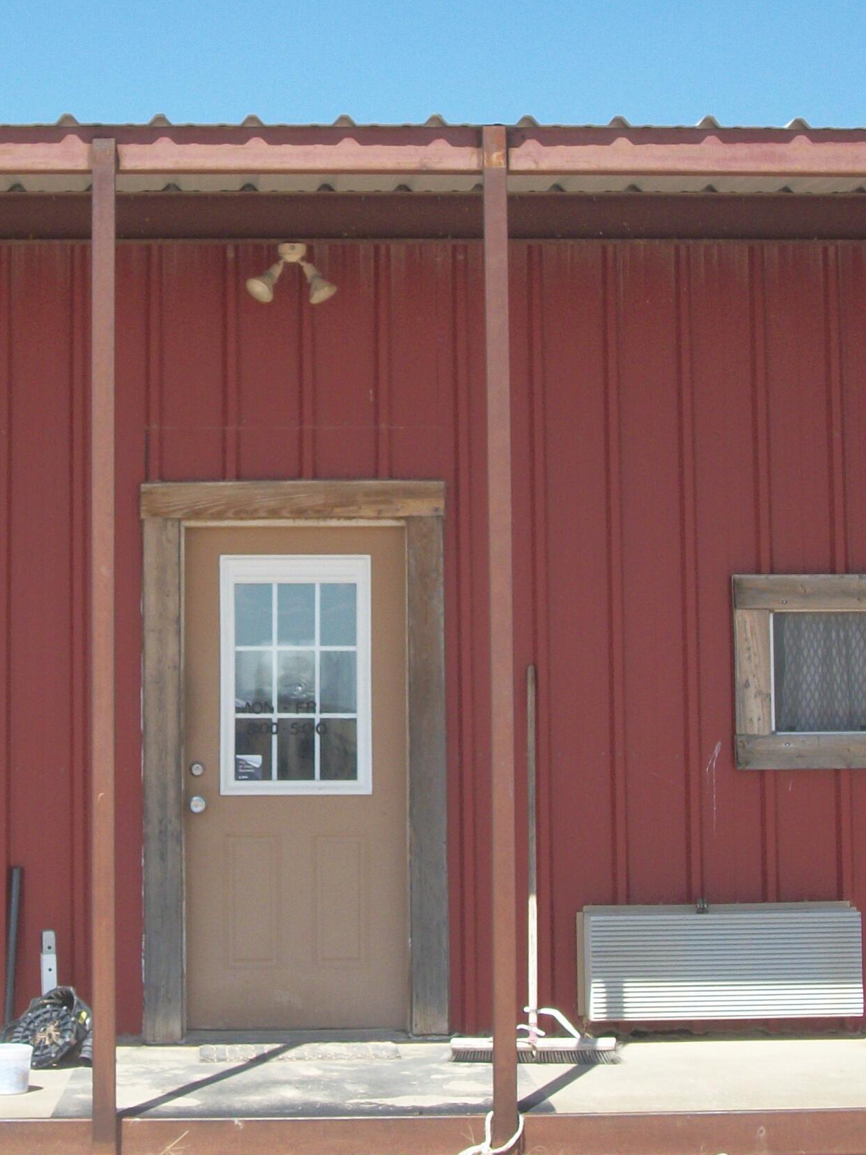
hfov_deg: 20.1
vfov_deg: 26.7
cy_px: 544
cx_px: 265
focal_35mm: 73
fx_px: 2435
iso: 80
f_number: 9.9
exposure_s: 1/125
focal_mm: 7.1
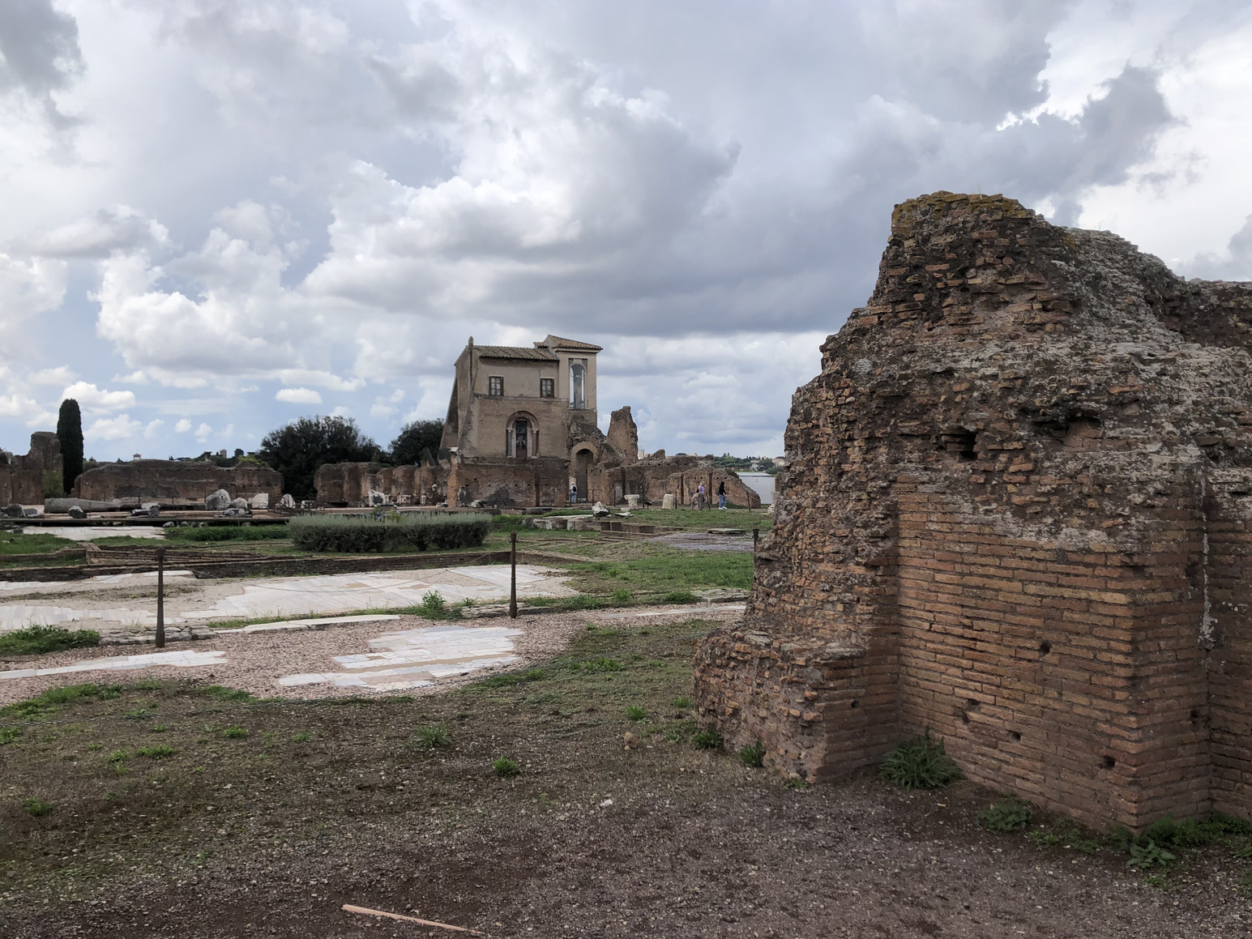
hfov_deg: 61.6
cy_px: 465
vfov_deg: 48.2
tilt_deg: +0.3
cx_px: 609
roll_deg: +1.2
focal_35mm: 29
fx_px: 1049
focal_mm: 4
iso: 20
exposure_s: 1/2703
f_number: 1.8
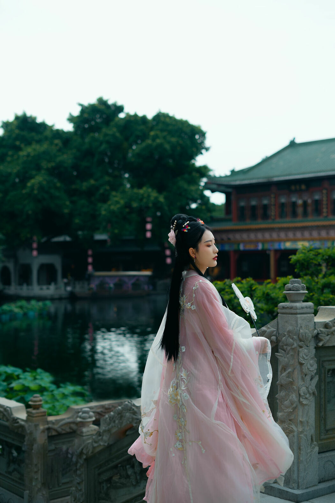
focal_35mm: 50
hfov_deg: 27.0
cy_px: 252
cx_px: 168
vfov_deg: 39.6
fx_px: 698
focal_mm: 50
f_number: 2.5
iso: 100
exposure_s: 1/250
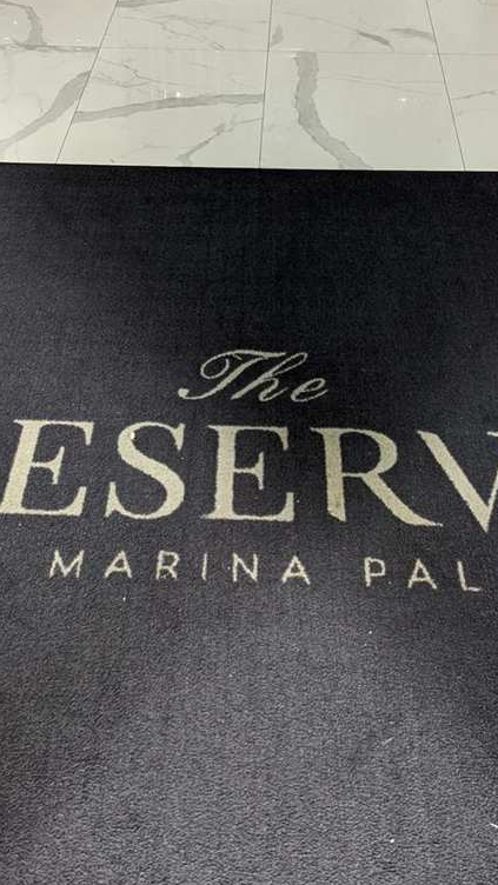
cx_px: 244
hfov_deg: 32.0
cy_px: 508
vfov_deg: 53.8
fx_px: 869
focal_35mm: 37
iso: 97
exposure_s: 1/40
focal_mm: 6.81
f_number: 1.85
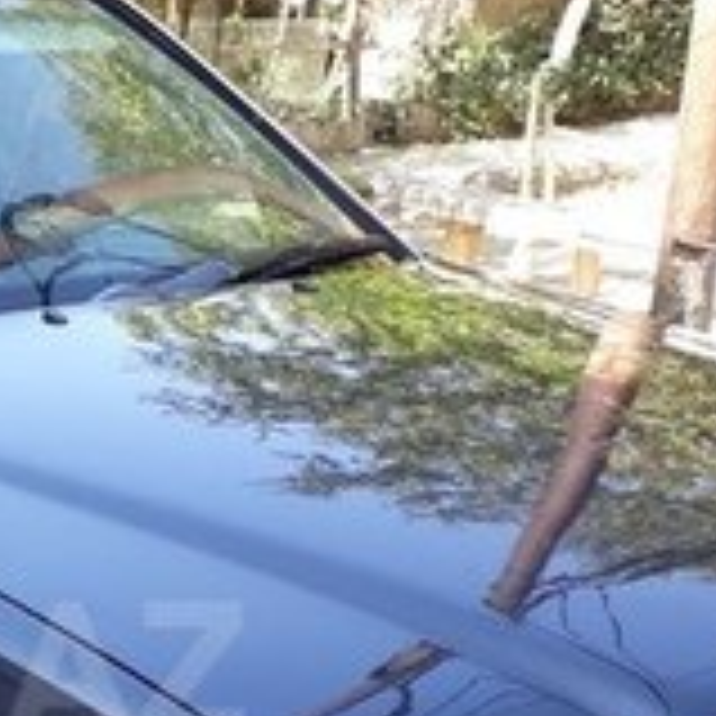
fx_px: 2317
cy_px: 669
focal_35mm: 99
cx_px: -216
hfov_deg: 16.6
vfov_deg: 17.3
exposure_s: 1/193
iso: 40
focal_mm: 3.6
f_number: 1.9
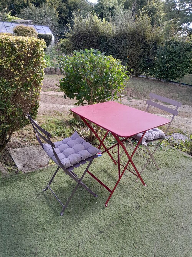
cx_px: 96
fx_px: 192
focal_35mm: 26
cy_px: 128
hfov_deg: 53.1
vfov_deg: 67.3
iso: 40
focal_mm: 3.98
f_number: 1.8
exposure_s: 1/101
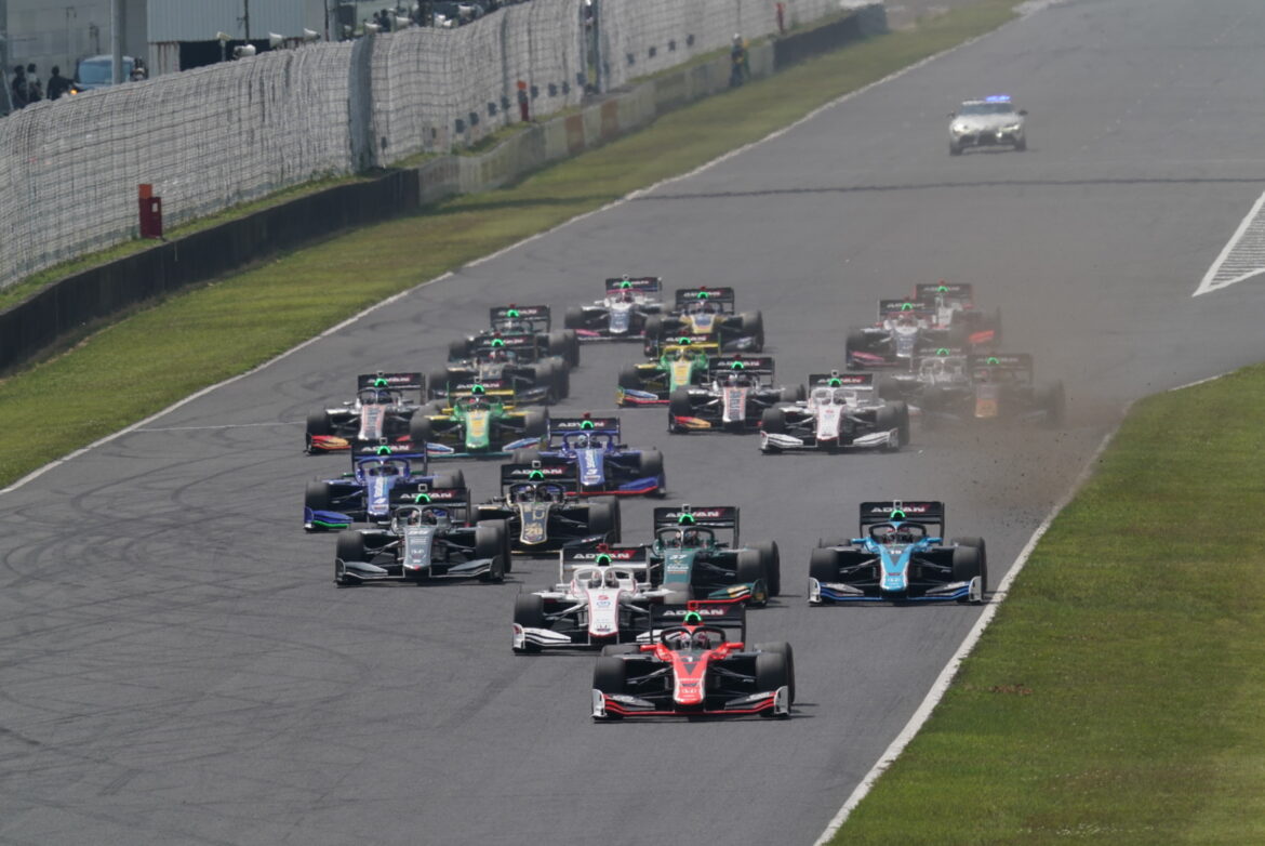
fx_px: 23665
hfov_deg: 3.1
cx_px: 632
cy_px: 423
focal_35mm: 673
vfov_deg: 2.0
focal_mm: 673
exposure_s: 1/800
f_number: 14
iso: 500
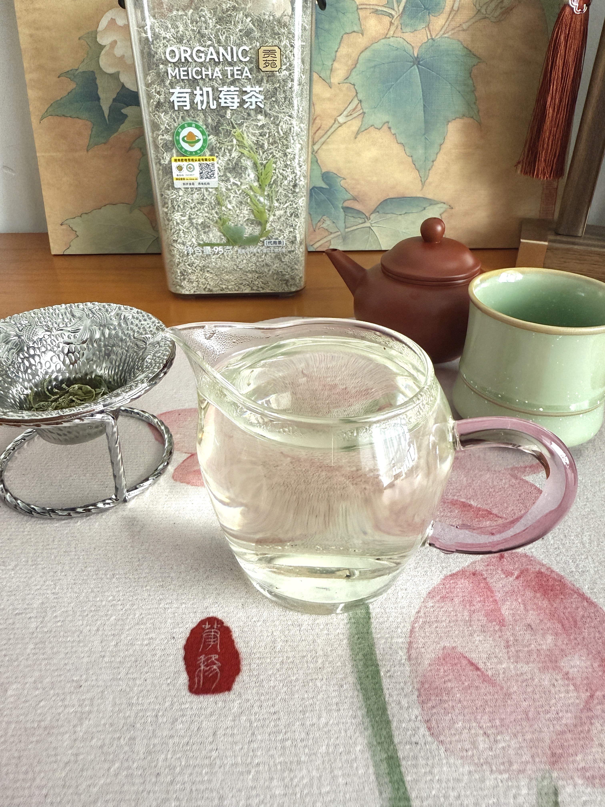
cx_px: 302
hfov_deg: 56.8
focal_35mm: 24
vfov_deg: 71.6
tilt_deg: -28.7
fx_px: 559
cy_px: 404
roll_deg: -0.2
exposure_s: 1/60
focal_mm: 2.22
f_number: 2.2
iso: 1000
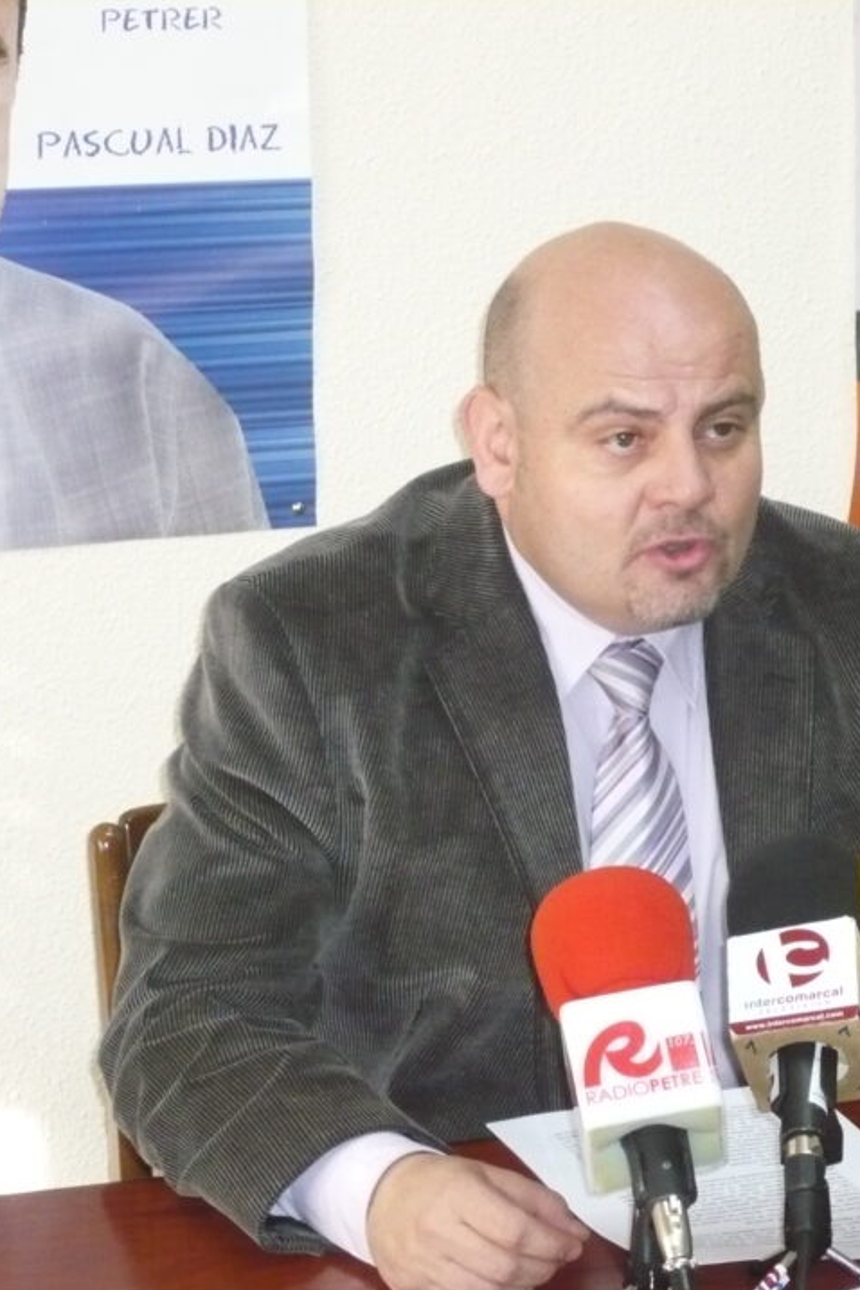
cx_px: 579
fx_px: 3941
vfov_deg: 18.6
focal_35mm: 110
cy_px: 646
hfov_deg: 12.4
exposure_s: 1/30
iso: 640
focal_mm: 13
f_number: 4.3
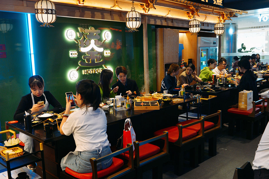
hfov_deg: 54.5
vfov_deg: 37.8
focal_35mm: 35
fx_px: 261
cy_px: 90
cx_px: 134
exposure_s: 1/100
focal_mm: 35
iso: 1250
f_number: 5.6
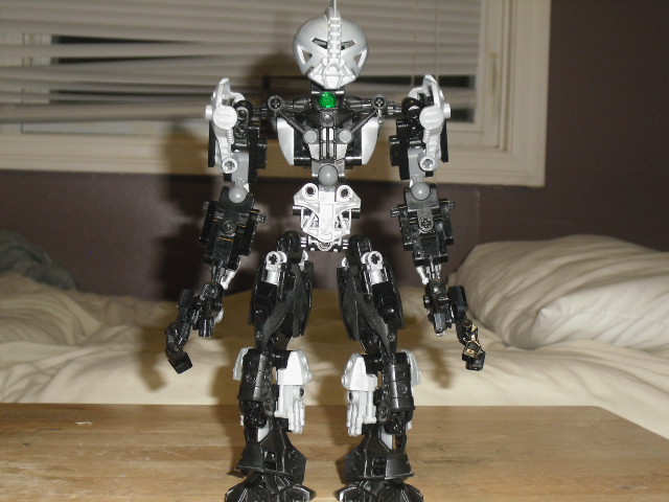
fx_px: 1024
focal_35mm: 53
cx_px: 334
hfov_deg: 36.2
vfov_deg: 27.5
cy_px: 251
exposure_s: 1/60
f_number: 3.8
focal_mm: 9.4
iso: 400
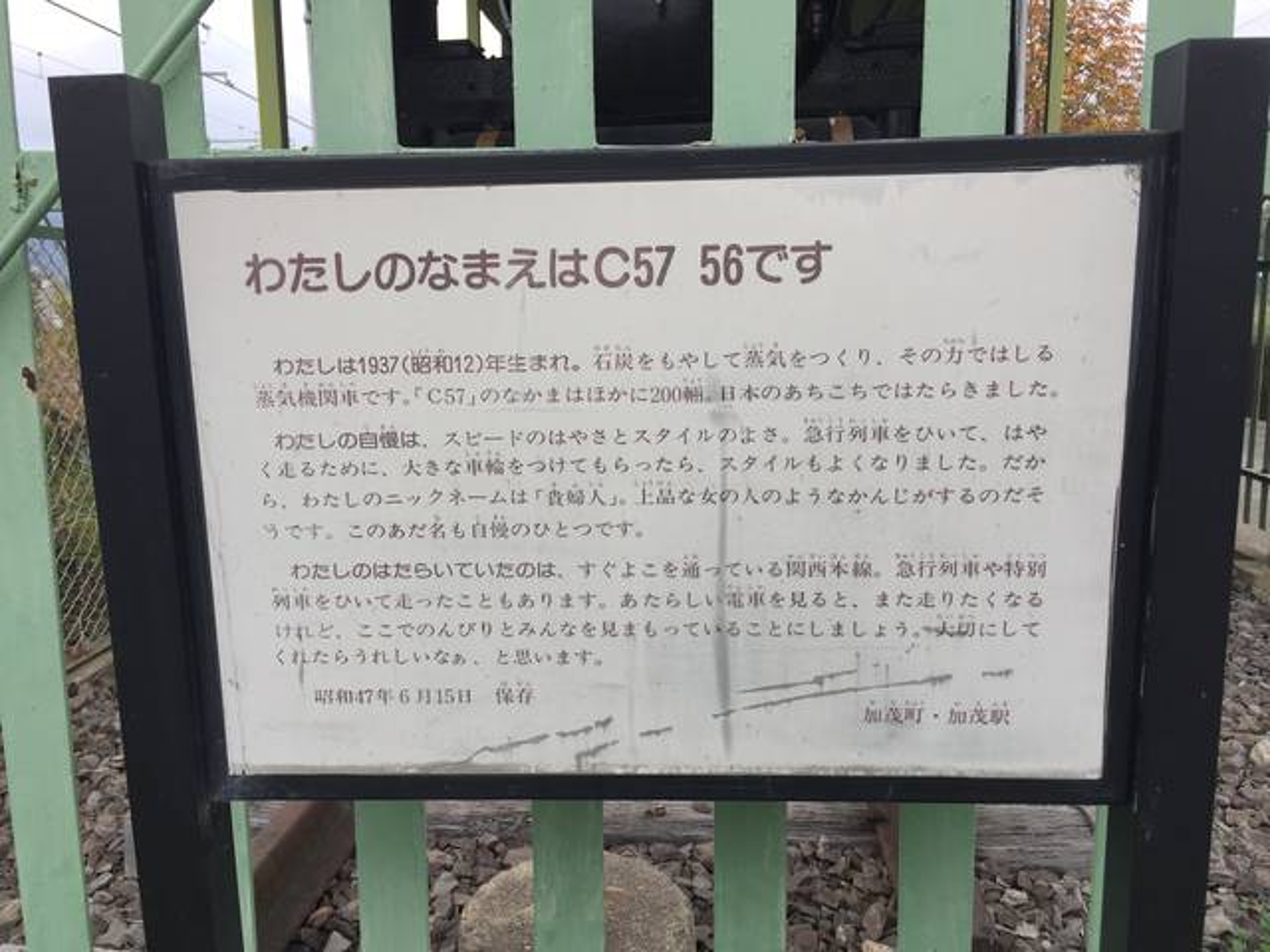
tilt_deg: -9.7
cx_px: 635
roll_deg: +0.3
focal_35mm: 29
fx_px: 1064
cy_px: 476
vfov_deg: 48.2
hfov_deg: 61.7
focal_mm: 4.15
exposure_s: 1/324
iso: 32
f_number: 2.2
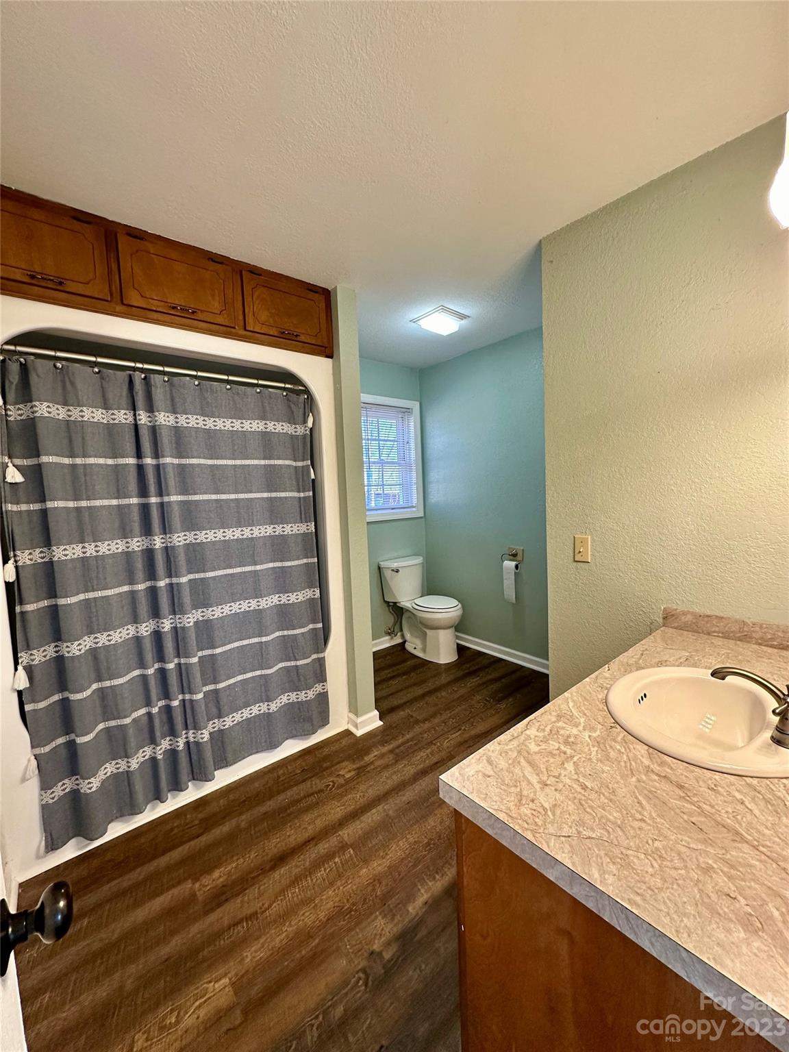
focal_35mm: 14
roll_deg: +2.3
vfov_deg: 102.1
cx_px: 394
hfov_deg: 85.7
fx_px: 425
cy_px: 526
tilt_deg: -4.0
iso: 200
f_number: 2.2
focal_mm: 2.22
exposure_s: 1/120
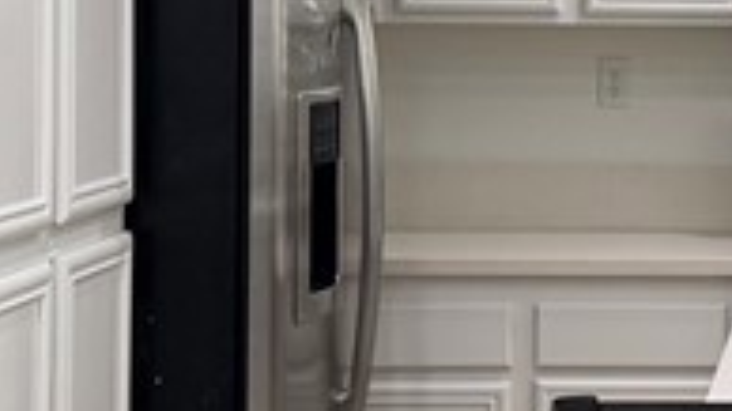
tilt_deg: -0.9
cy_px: -4
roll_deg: -0.3
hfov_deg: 14.9
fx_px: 2678
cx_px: 951
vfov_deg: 8.7
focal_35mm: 138
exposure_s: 1/120
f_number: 1.78
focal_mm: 6.76
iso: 160
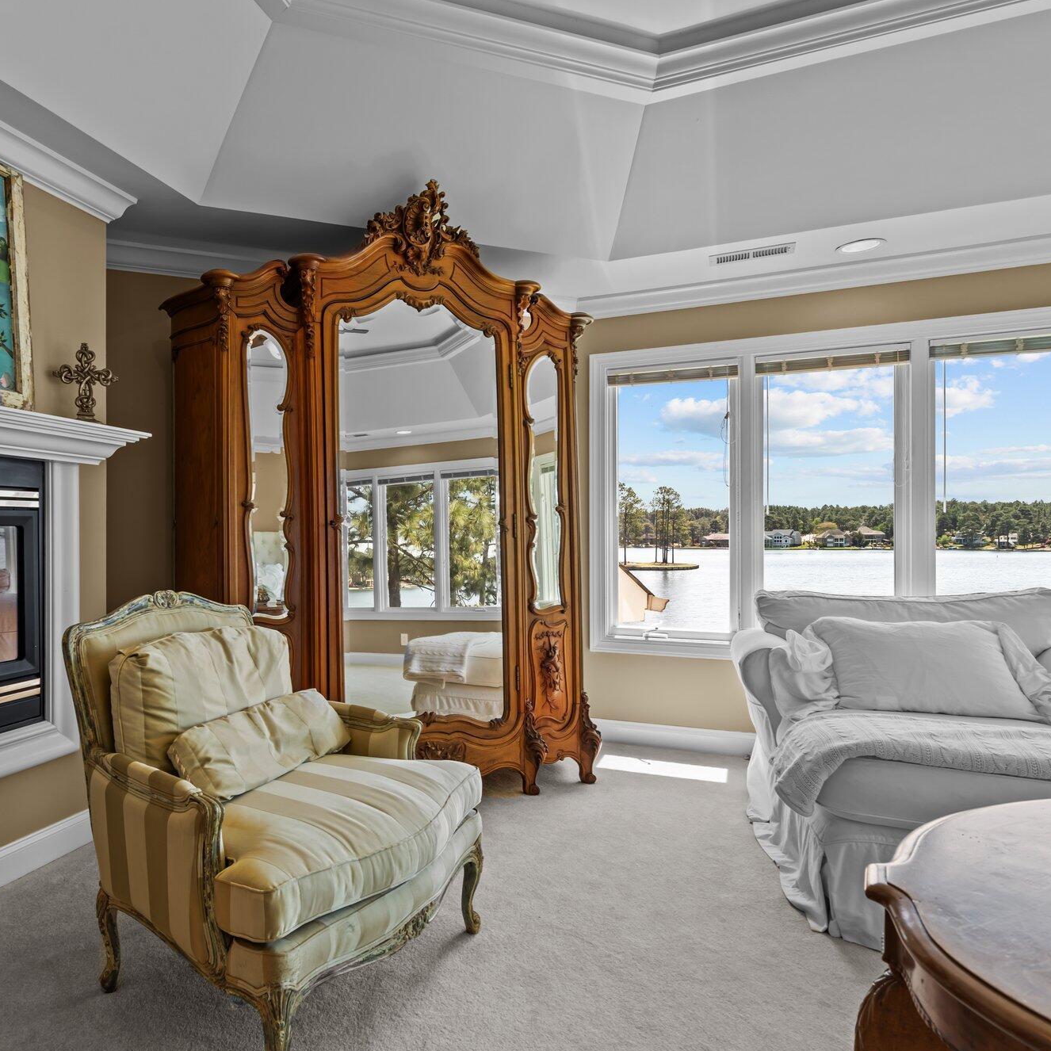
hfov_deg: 70.0
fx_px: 721
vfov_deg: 72.1
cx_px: 349
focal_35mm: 21
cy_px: 538
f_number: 8
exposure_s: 1/8
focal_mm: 16
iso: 400
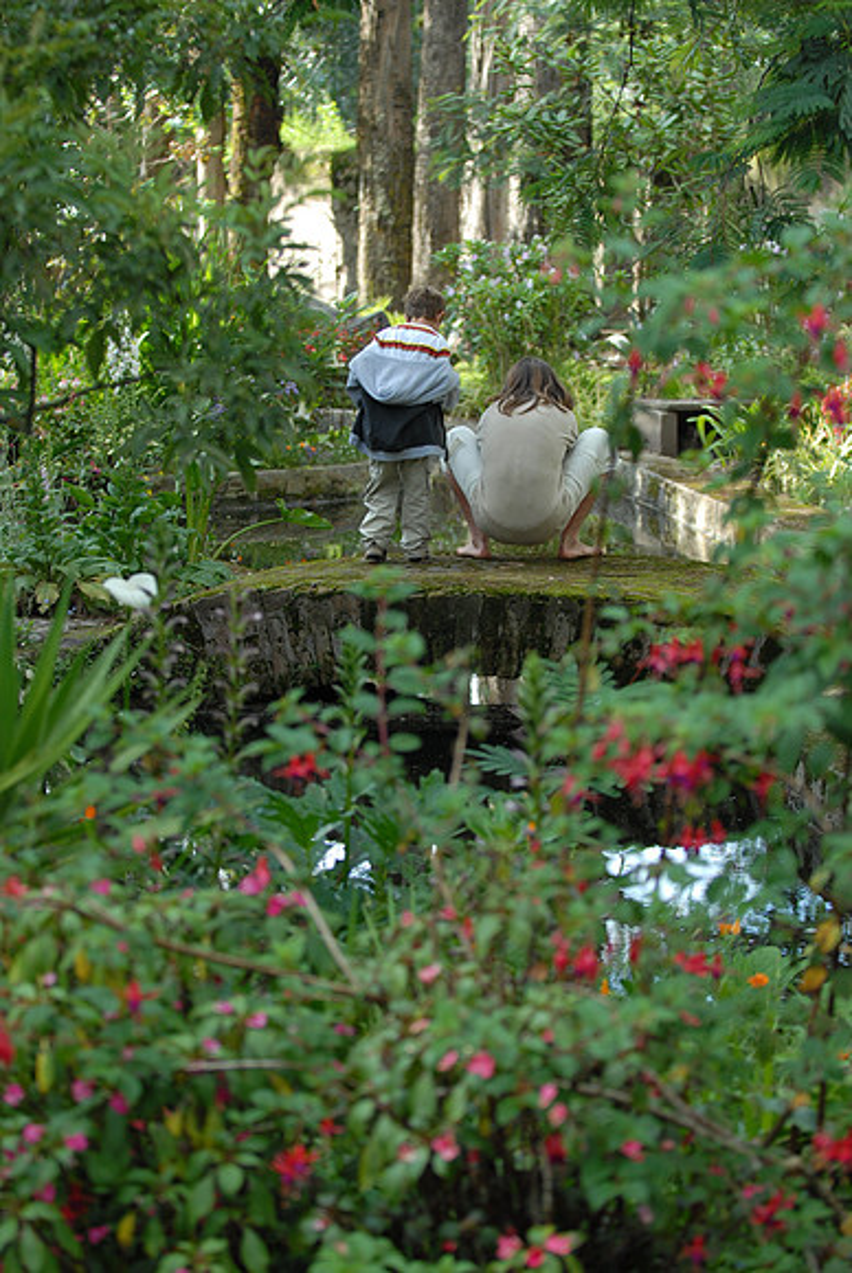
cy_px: 636
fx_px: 3718
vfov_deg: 19.4
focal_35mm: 105
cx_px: 426
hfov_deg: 13.1
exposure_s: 1/320
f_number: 2.8
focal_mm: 70
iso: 200
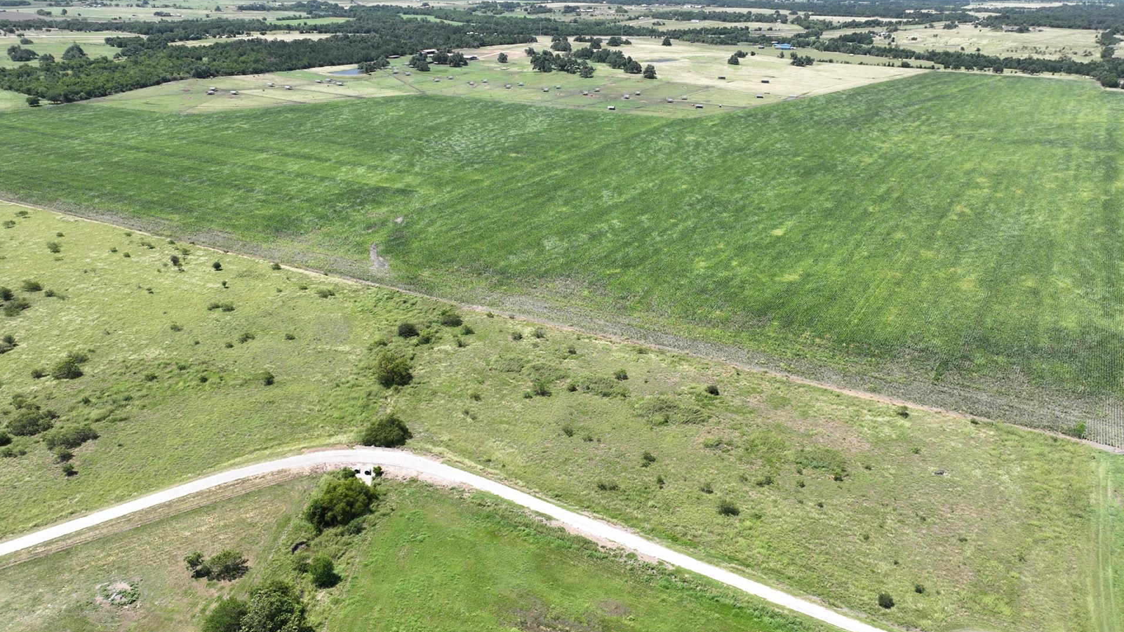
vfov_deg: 41.4
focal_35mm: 28
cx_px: 555
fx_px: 834
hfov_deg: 67.9
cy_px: 362
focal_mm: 12.29
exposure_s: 1/1250
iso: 120
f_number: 2.8
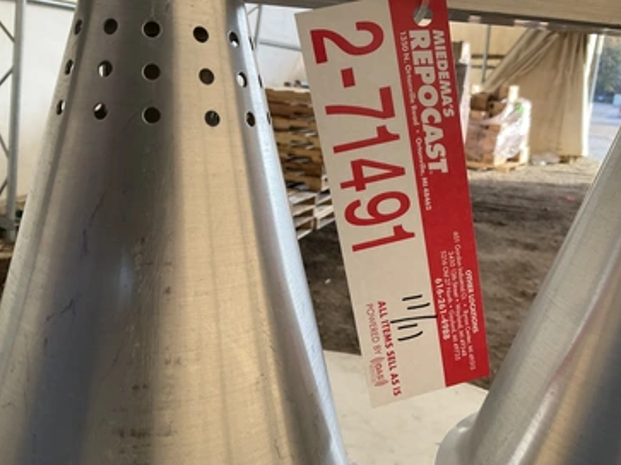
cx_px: 339
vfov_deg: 44.1
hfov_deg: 56.7
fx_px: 574
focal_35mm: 32
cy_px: 219
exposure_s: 1/122
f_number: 1.8
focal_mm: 3
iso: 25
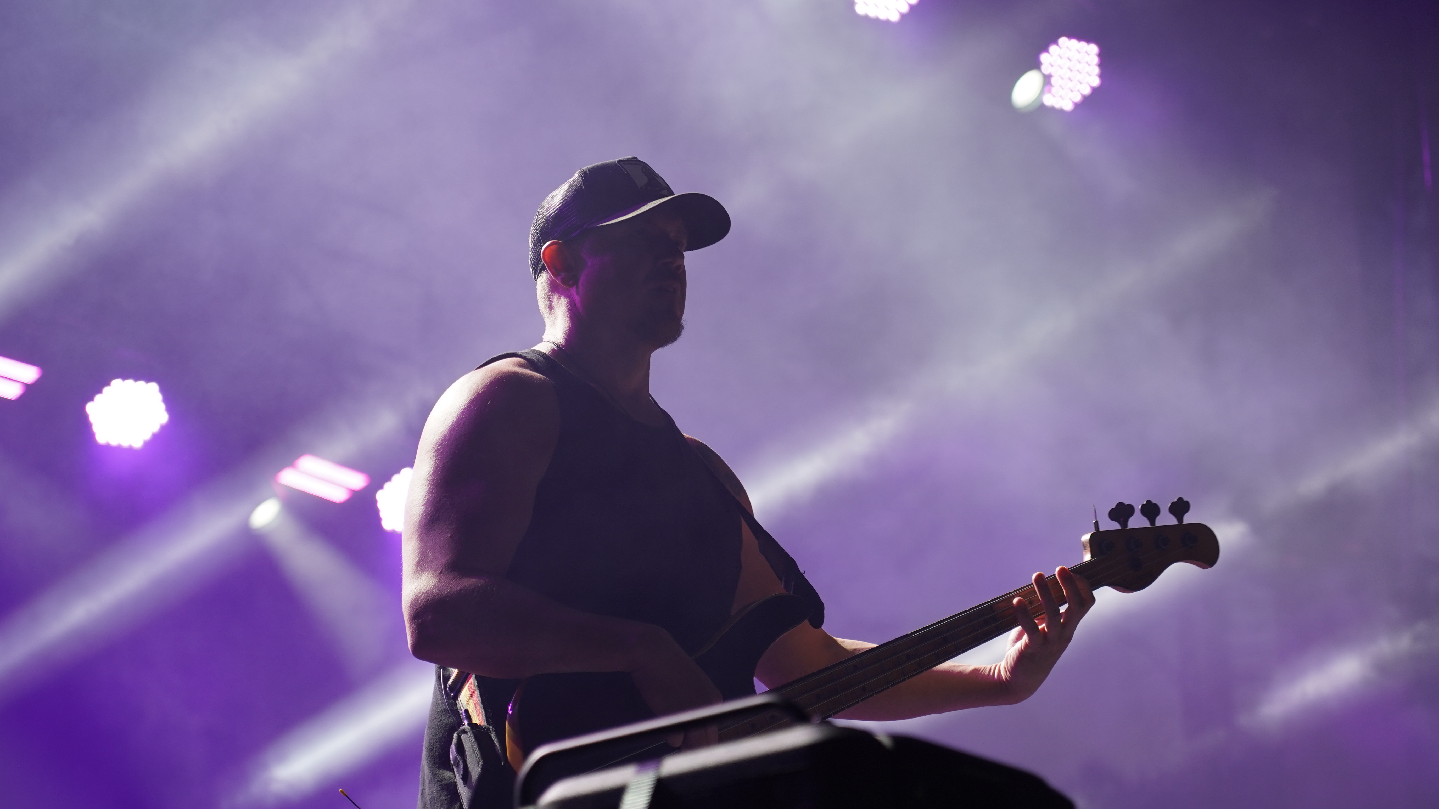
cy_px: 489
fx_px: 4579
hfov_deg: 17.9
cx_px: 674
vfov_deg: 10.1
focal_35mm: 120
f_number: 4
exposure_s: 1/160
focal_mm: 105
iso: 500
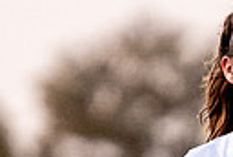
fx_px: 11307
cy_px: 277
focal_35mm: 1743
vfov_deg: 0.8
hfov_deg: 1.2
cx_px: 264
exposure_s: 1/1600
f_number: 2.8
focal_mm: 200
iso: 1250
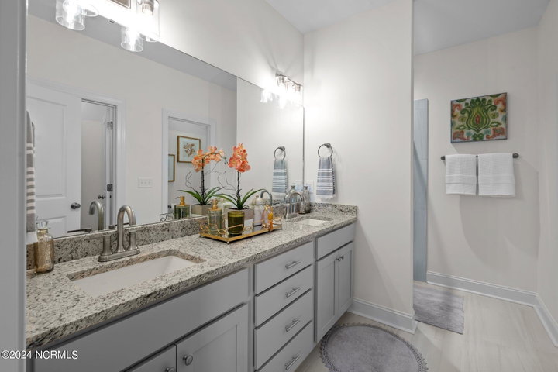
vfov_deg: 72.1
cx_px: 279
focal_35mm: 16
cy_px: 186
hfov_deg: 95.0
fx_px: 256
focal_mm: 16.5
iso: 100
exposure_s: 1.3
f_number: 10
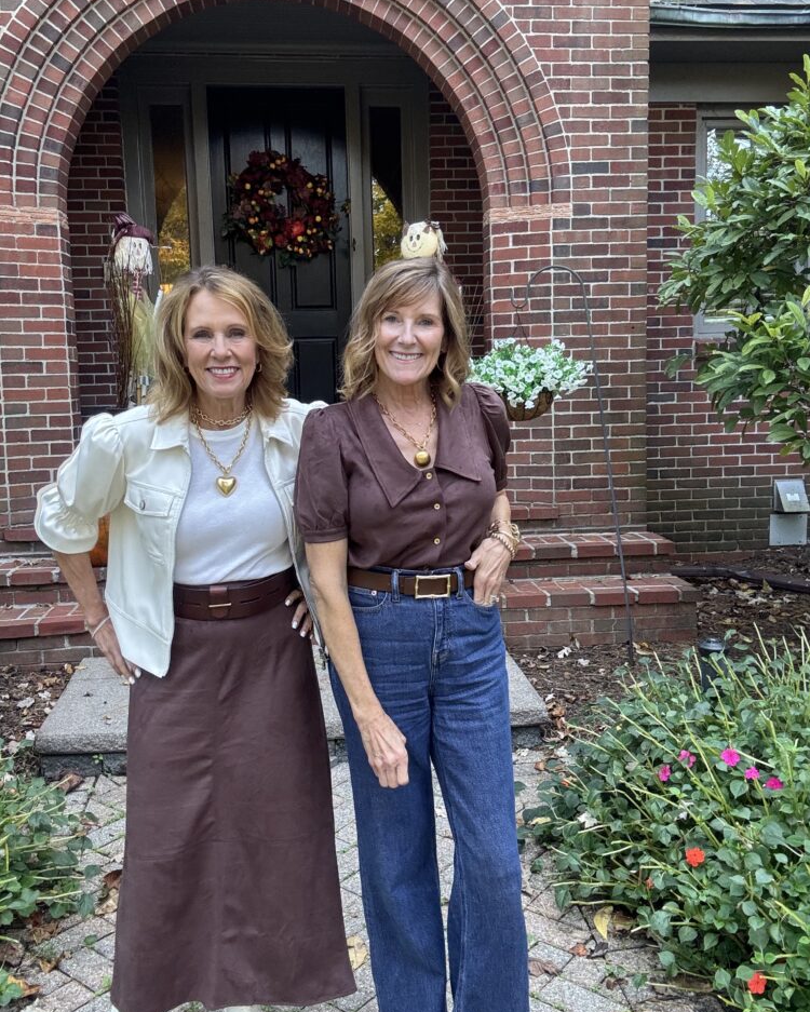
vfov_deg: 55.6
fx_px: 959
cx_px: 396
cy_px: 473
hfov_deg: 45.8
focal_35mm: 32
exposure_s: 1/122
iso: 80
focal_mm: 2.69
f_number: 1.9
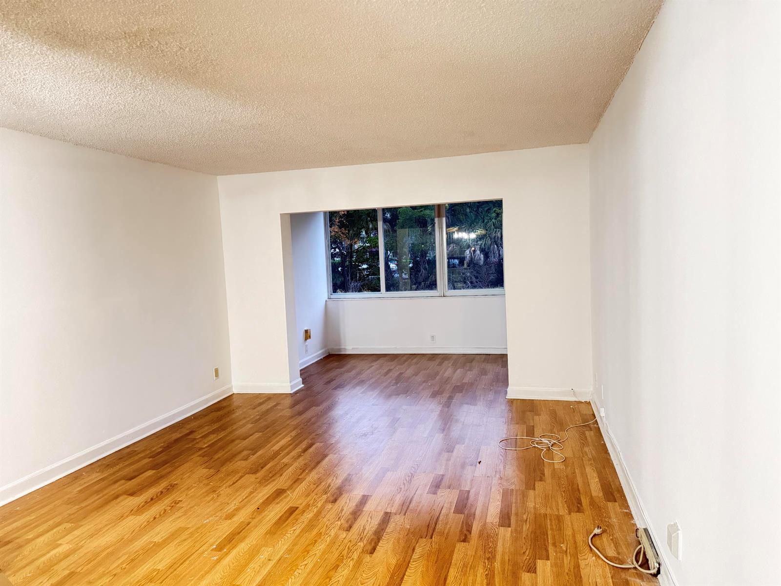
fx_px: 541
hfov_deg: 71.6
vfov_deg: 56.8
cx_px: 390
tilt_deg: -3.6
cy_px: 293
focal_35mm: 24
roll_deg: +2.7
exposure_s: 1/40
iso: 800
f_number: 1.78
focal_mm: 6.76
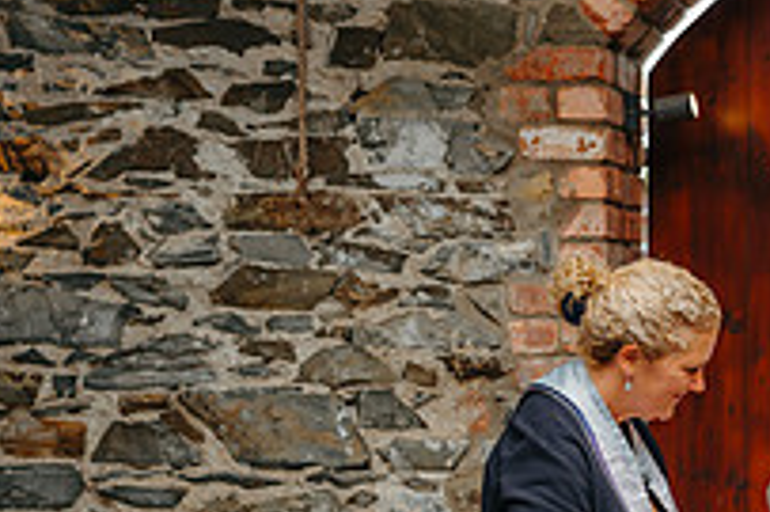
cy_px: 582
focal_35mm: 100
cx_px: 975
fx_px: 2137
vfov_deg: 13.4
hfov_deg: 19.0
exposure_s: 1/640
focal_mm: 35
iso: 100
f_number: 2
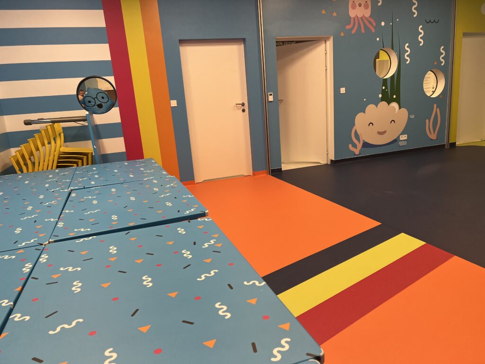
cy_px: 182
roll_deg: +4.1
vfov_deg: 53.1
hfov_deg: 67.3
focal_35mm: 26
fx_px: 364
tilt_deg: -14.1
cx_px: 242
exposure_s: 1/100
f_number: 1.5
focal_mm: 5.7
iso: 80
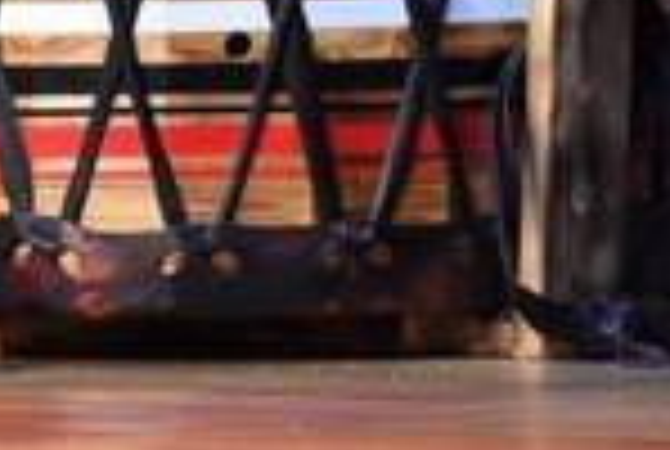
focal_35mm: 723
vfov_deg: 1.9
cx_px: -76
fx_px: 13483
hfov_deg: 2.8
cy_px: -740
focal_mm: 90
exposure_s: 1/250
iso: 4000
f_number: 4.8
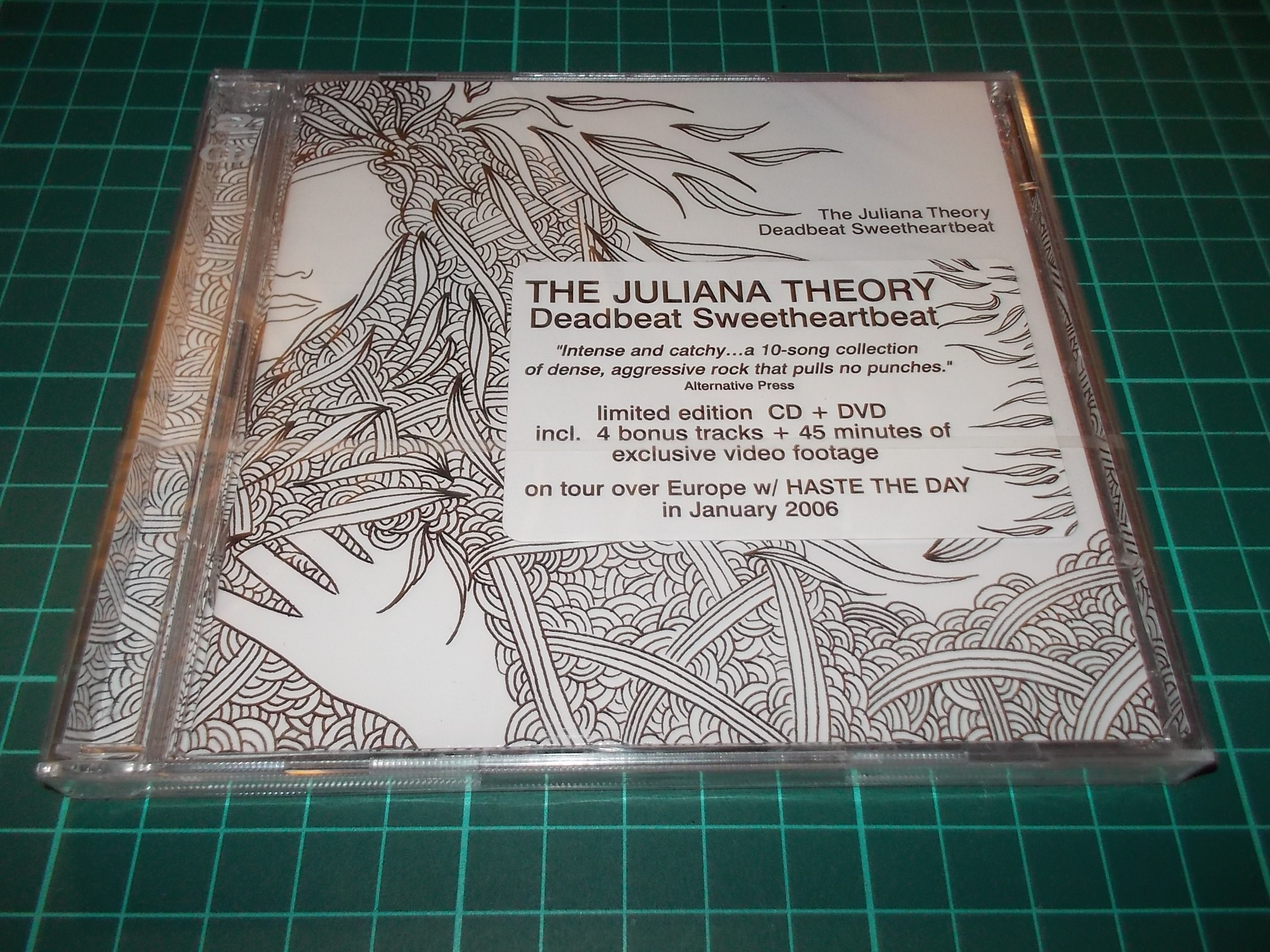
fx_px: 1064
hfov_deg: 61.7
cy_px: 476
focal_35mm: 29
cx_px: 635
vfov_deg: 48.2
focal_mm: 4.1
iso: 200
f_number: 3.3
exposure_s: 1/30
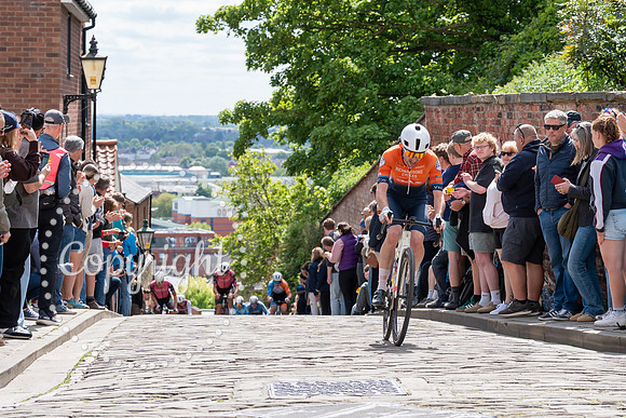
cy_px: 162
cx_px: 456
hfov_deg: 19.9
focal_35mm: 102
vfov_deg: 13.4
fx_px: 1775
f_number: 5
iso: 400
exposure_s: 1/1000
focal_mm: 70
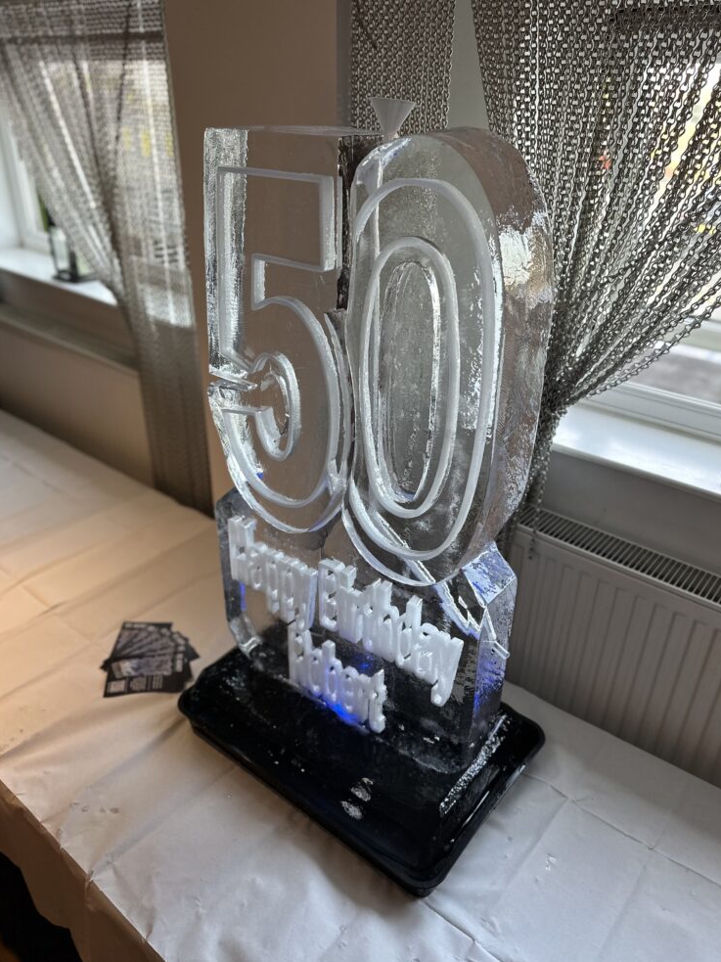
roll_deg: -2.7
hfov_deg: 54.9
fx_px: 694
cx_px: 357
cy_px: 485
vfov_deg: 69.4
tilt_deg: -29.8
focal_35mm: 25
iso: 160
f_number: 1.78
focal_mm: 6.86
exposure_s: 1/100
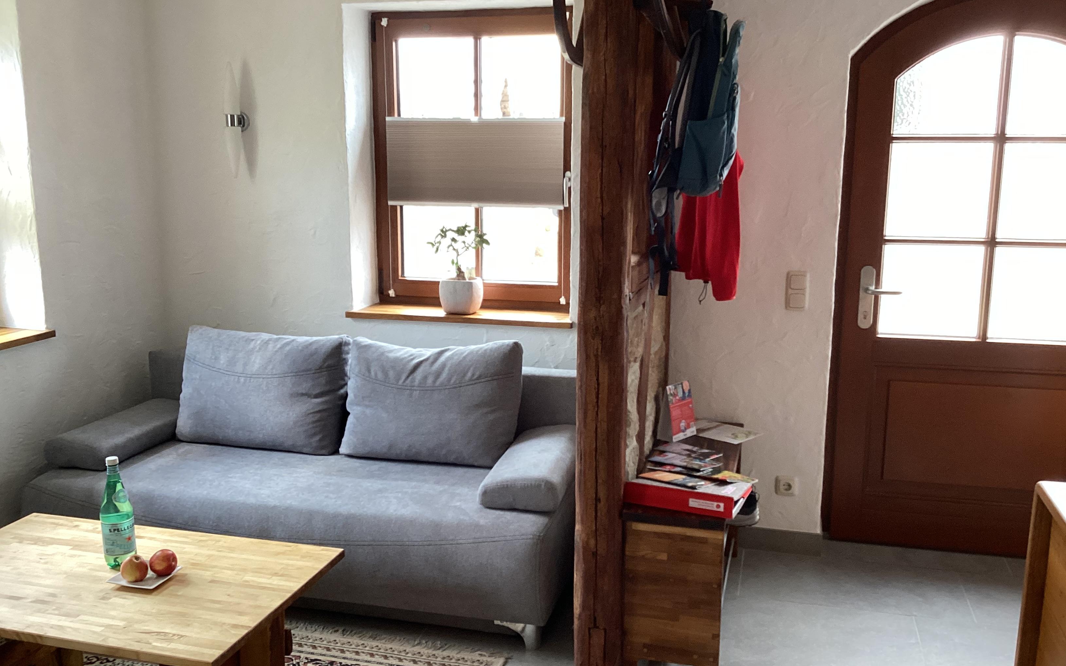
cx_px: 535
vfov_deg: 38.3
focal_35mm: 33
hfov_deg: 58.1
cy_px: 344
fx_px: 959
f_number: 2.4
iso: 125
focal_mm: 3.3
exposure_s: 1/50
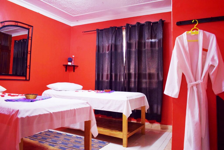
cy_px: 75
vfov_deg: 48.0
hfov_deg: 67.4
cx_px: 112
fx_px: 168
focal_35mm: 27
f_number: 3.5
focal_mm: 18
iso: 1600
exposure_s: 1/30
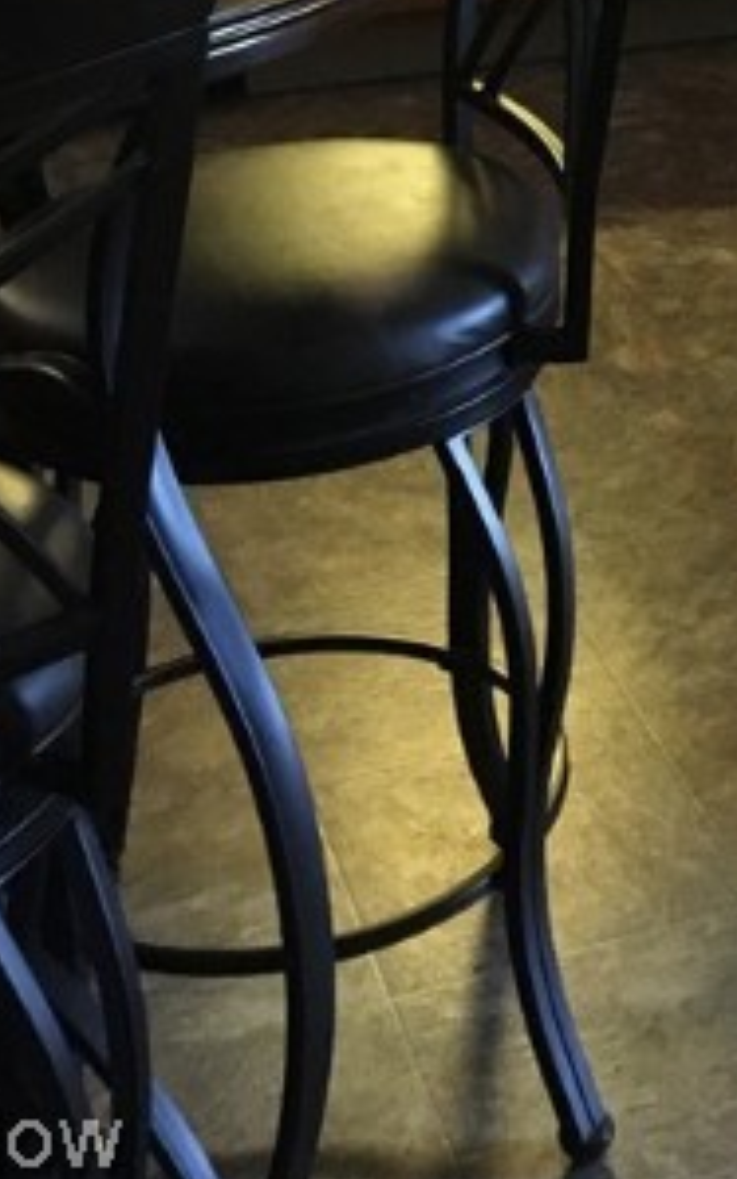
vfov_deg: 23.4
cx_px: 851
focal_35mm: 79
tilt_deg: -10.3
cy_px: -312
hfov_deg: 16.0
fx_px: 2538
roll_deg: -0.6
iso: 250
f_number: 2.2
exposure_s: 1/15
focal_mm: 4.15
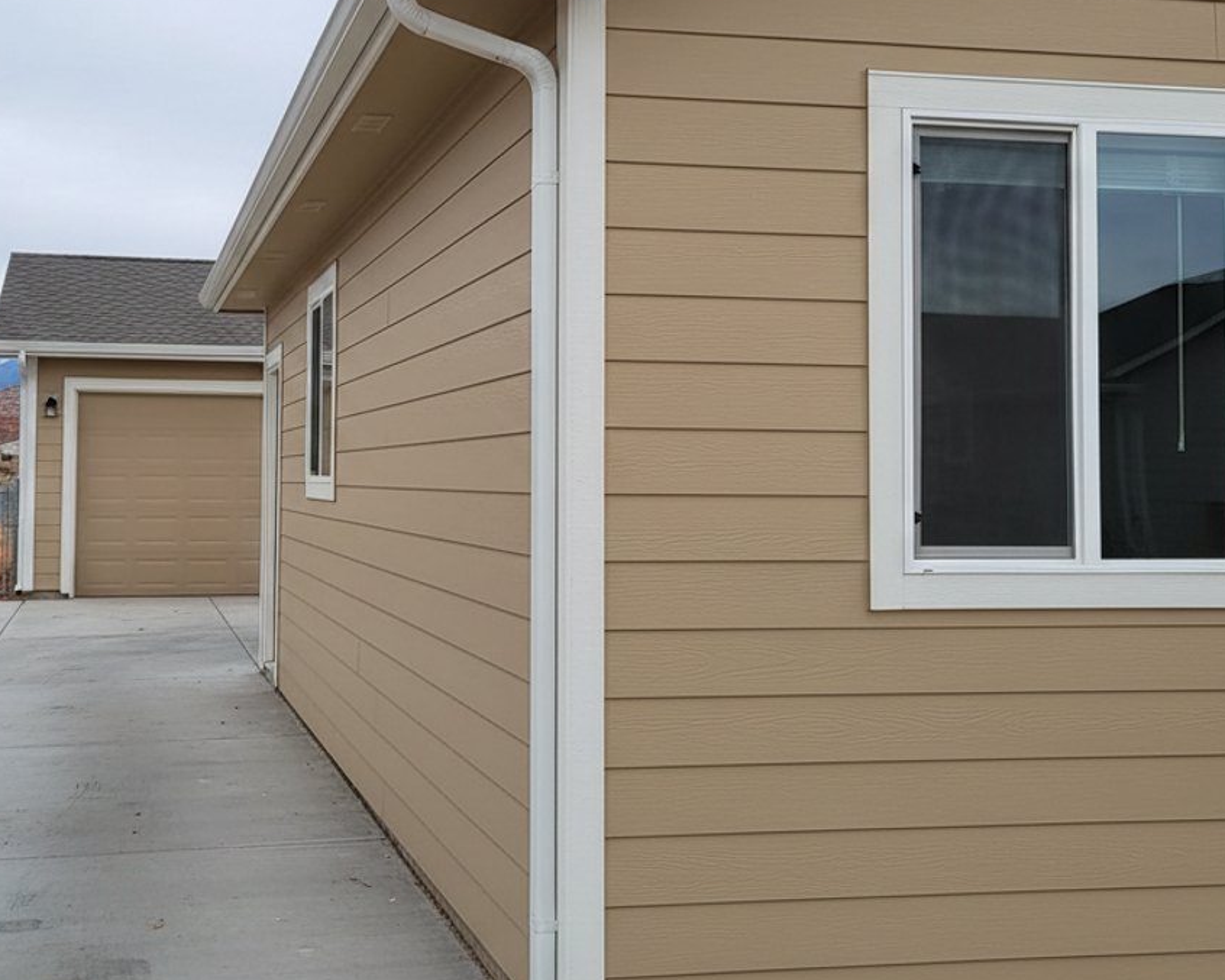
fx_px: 1305
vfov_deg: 41.0
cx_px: 458
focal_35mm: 36
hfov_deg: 49.8
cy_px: 398
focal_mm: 5.7
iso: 550
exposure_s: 1/85
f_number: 1.6
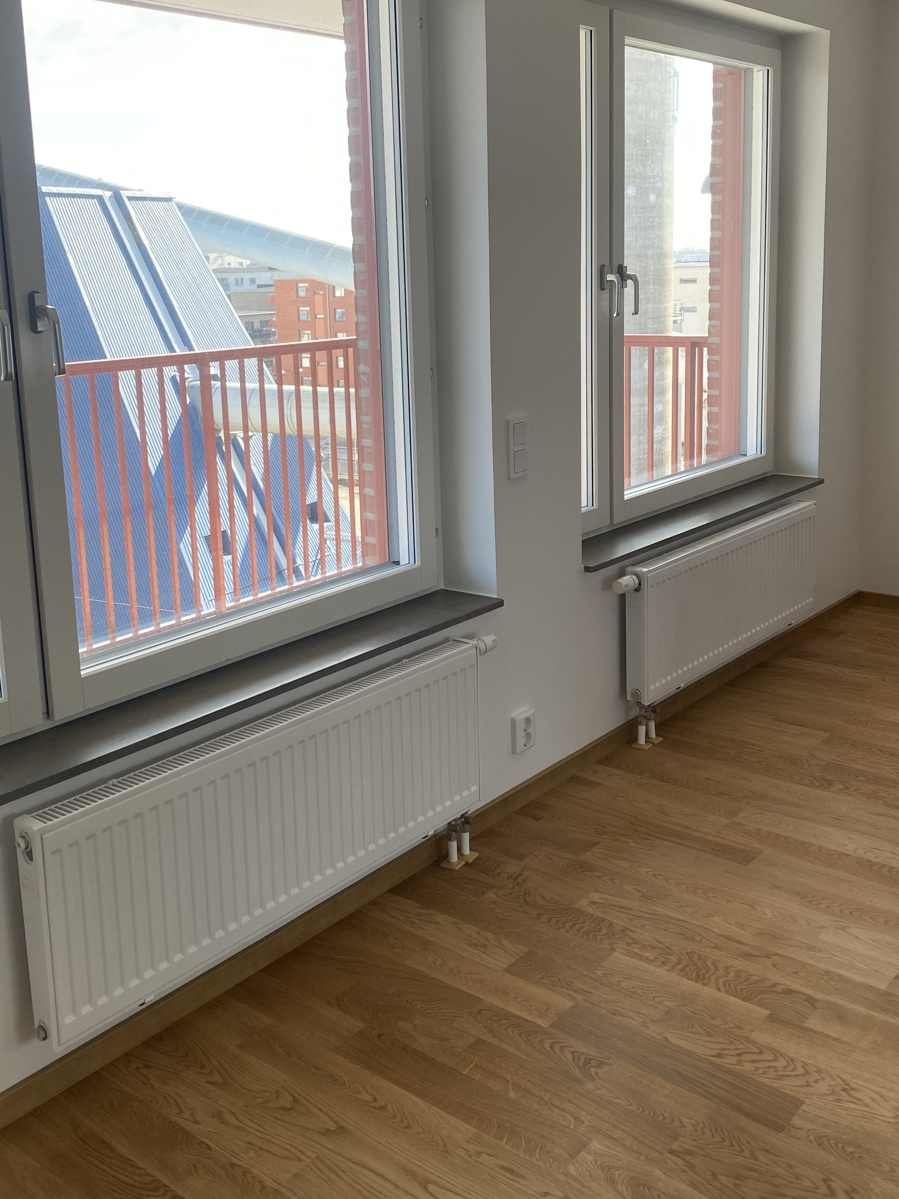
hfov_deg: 40.7
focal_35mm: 35
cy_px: 490
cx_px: 415
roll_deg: +2.4
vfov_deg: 52.3
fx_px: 1212
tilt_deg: -9.5
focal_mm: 4.25
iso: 32
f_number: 1.8
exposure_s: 1/245
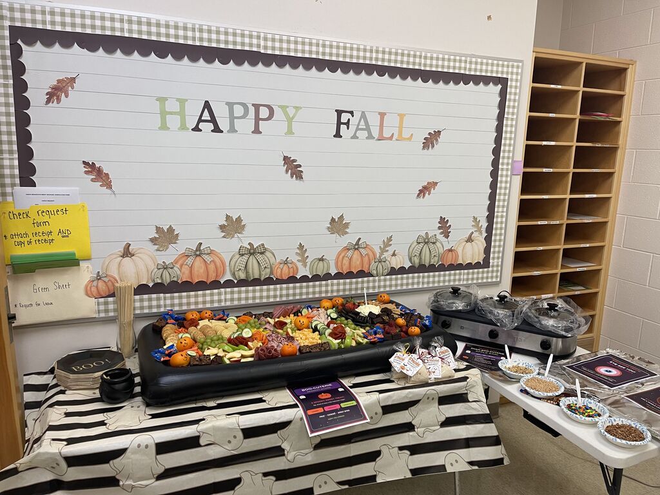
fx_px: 477
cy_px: 248
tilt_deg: -12.5
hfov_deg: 69.4
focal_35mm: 25
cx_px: 330
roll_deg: -2.0
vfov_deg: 54.9
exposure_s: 1/60
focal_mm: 5.1
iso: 80
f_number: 1.6
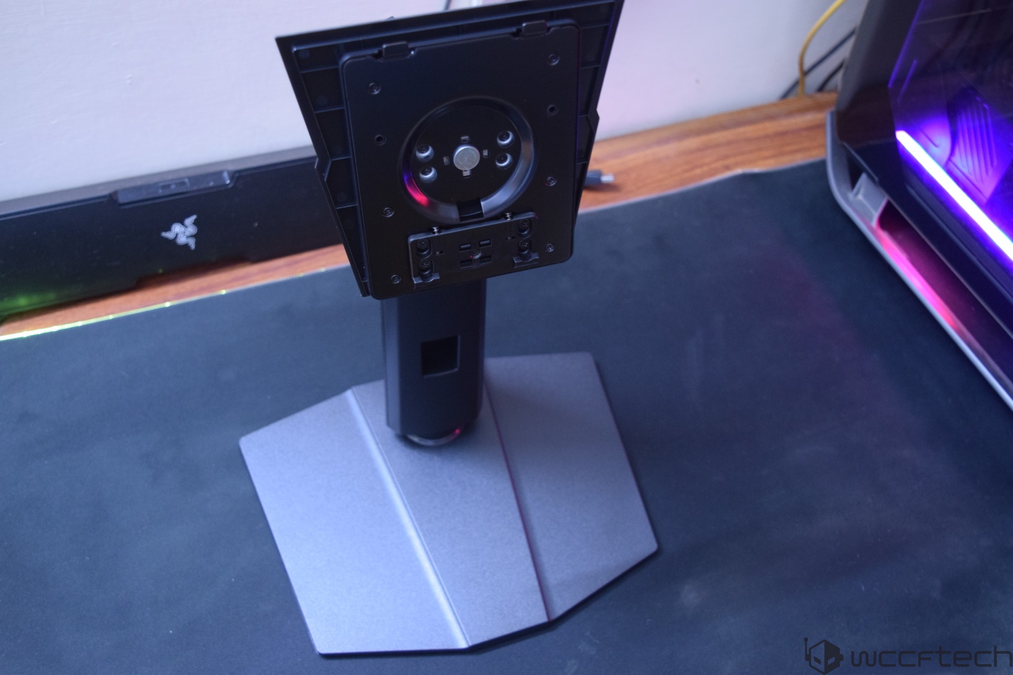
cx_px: 506
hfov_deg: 53.1
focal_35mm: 36
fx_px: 1013
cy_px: 338
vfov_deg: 36.9
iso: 1600
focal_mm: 24
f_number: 4
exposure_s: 1/10
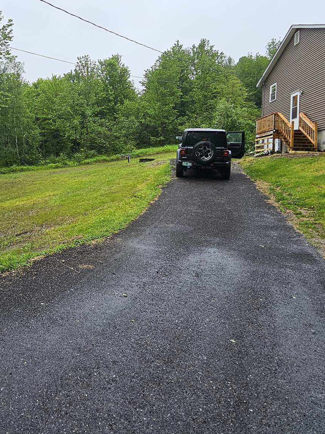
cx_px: 61
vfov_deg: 66.6
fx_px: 325
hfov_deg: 49.7
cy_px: 171
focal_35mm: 26
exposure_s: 1/243
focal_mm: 2.2
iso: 50
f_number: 2.2
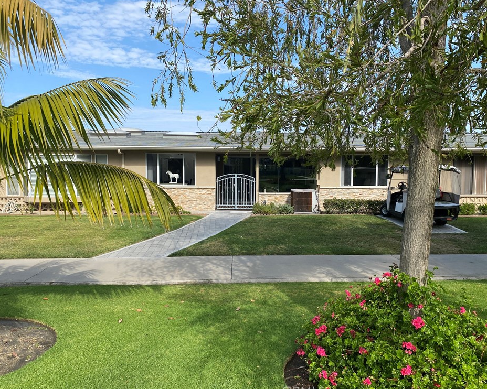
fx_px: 403
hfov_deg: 62.2
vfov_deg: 51.5
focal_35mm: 28
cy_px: 198
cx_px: 248
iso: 32
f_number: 1.8
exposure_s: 1/1629
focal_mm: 4.25
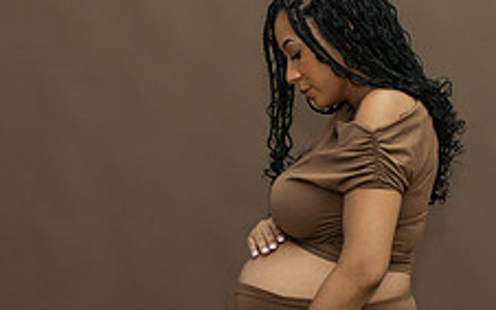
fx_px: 1527
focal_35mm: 113
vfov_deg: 11.3
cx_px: 312
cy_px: 374
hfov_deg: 18.4
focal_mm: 35
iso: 1000
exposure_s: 1/200
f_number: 5
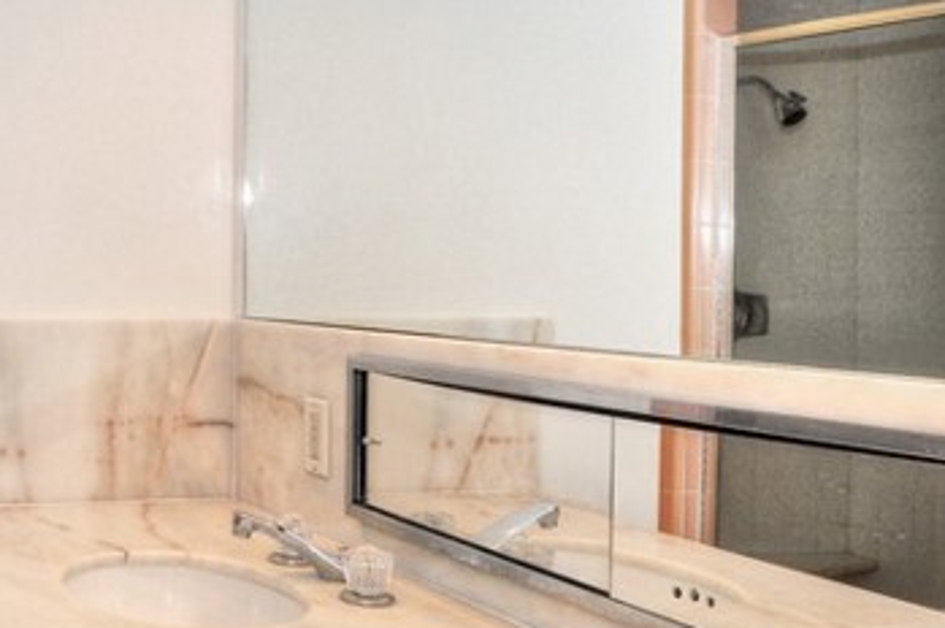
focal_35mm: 44
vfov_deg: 30.4
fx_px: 1154
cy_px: 244
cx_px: -5
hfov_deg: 39.2
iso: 200
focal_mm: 10
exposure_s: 1/60
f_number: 8
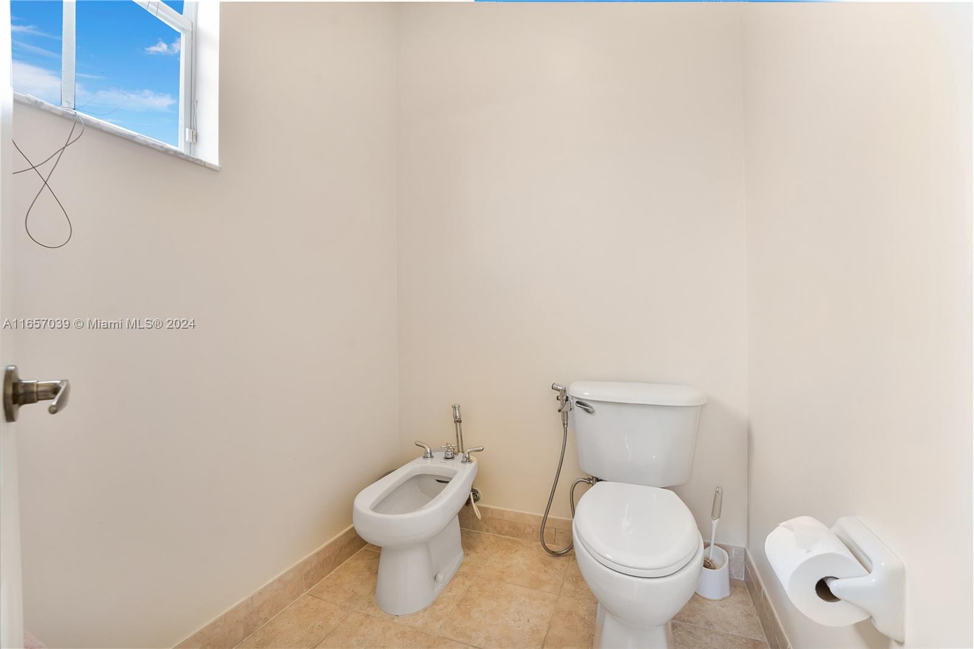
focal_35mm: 14
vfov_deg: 81.2
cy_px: 324
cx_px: 487
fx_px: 379
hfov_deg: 104.3
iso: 2500
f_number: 8
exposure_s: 1/30
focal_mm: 14
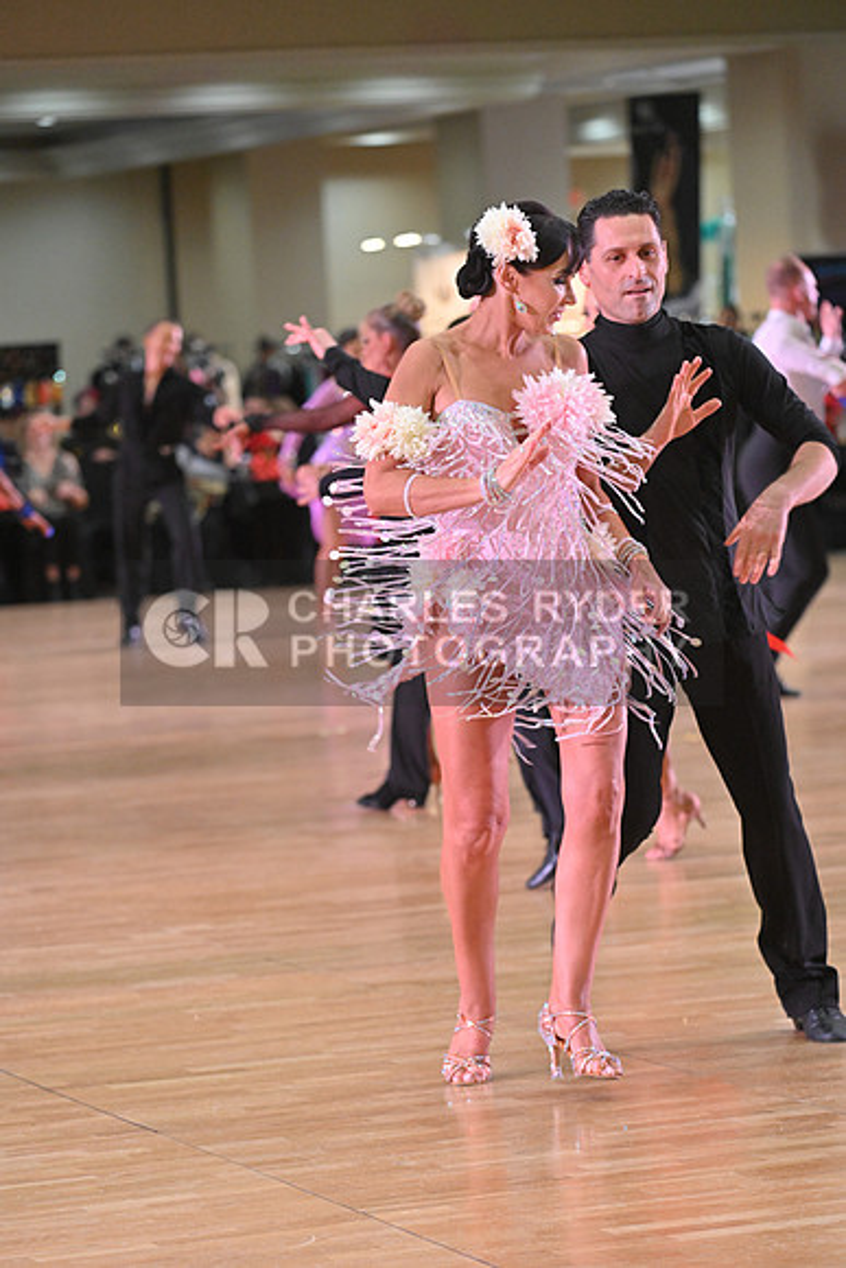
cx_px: 423
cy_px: 634
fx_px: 4932
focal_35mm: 140
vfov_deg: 14.7
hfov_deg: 9.8
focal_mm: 140
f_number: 4.5
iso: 4000
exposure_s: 1/400
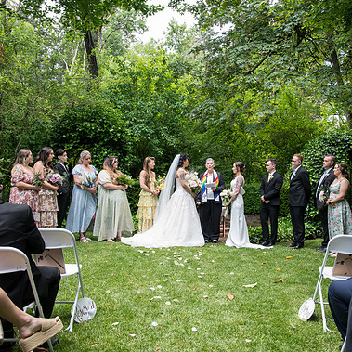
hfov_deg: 42.7
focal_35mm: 39
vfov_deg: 42.8
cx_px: 207
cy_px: 178
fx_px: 449
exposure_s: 1/400
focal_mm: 30
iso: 1000
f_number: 5
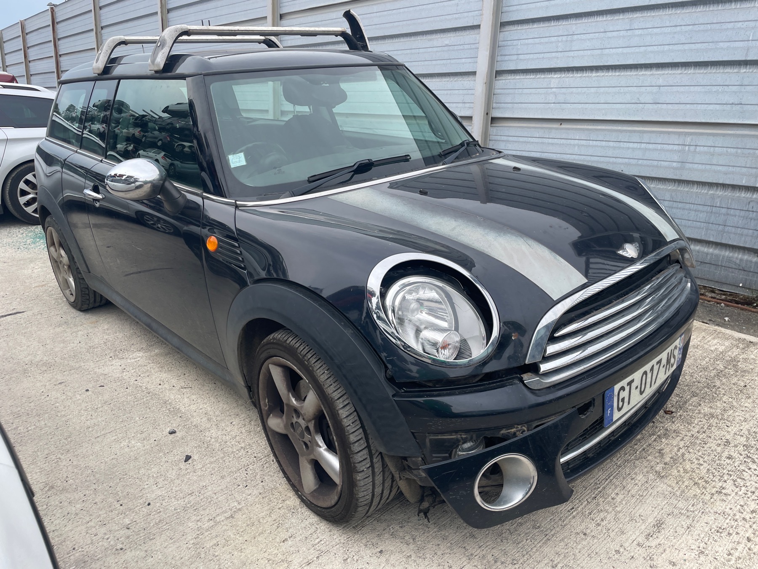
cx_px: 379
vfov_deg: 53.1
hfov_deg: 67.3
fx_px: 569
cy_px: 284
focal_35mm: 26
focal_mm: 4.2
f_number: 1.6
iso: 32
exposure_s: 1/703
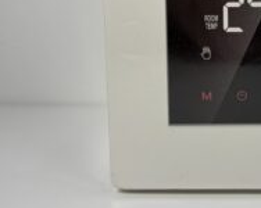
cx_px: 272
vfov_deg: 18.6
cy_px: 17
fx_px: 625
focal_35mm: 81
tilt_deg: -6.2
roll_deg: -0.6
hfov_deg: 22.5
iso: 32
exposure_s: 1/170
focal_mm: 5.96
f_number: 1.6
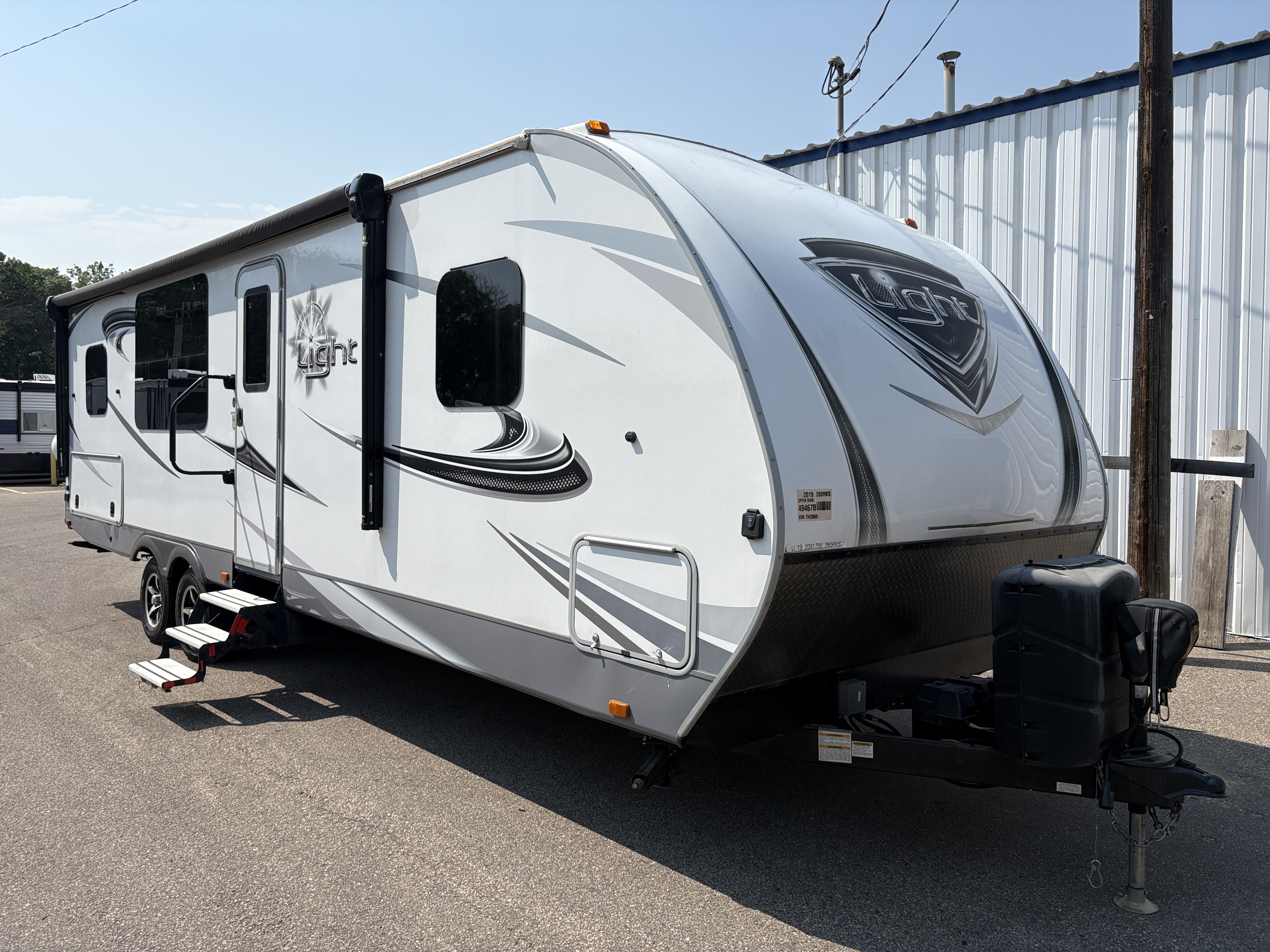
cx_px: 635
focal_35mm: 26
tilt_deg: -3.3
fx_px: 954
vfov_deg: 53.1
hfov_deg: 67.3
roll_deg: +1.6
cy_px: 476
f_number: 1.6
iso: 50
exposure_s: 1/5814
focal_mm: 5.96
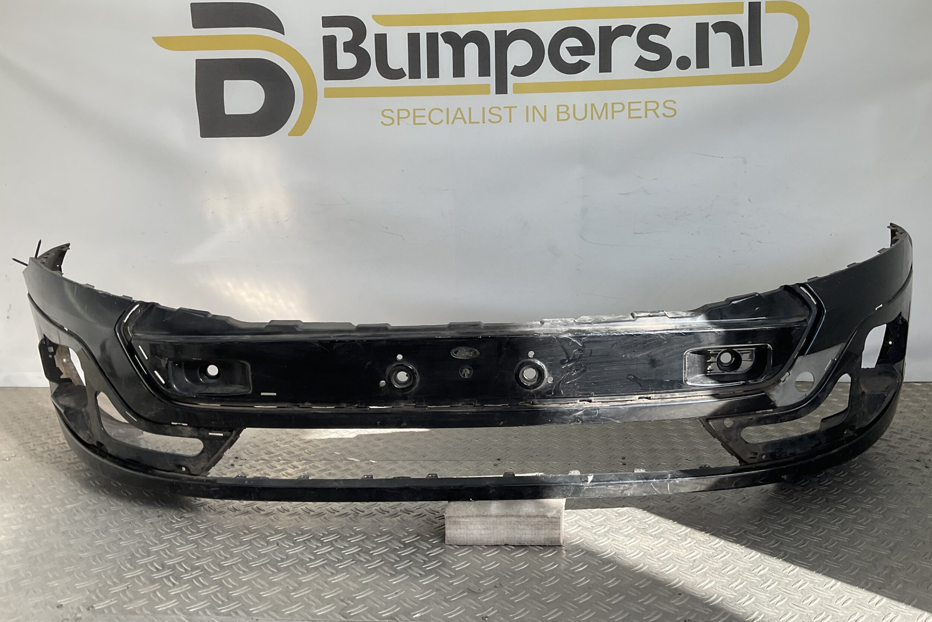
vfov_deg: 42.3
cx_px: 478
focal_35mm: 31
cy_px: 276
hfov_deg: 60.3
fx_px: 803
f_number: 1.8
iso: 16
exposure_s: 1/409
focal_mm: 3
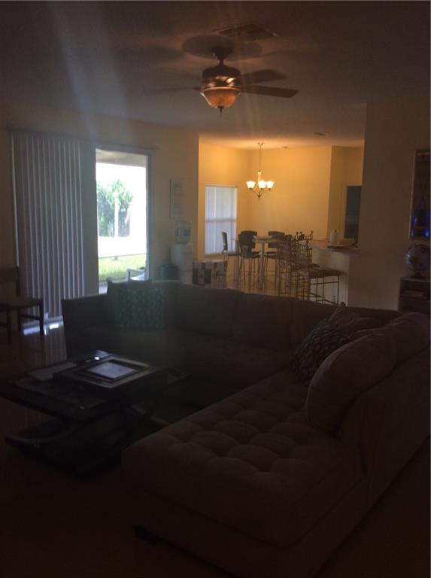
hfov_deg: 44.0
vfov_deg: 56.9
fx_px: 533
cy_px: 289
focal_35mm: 32
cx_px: 216
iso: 32
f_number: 2.4
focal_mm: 3.3
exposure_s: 1/30
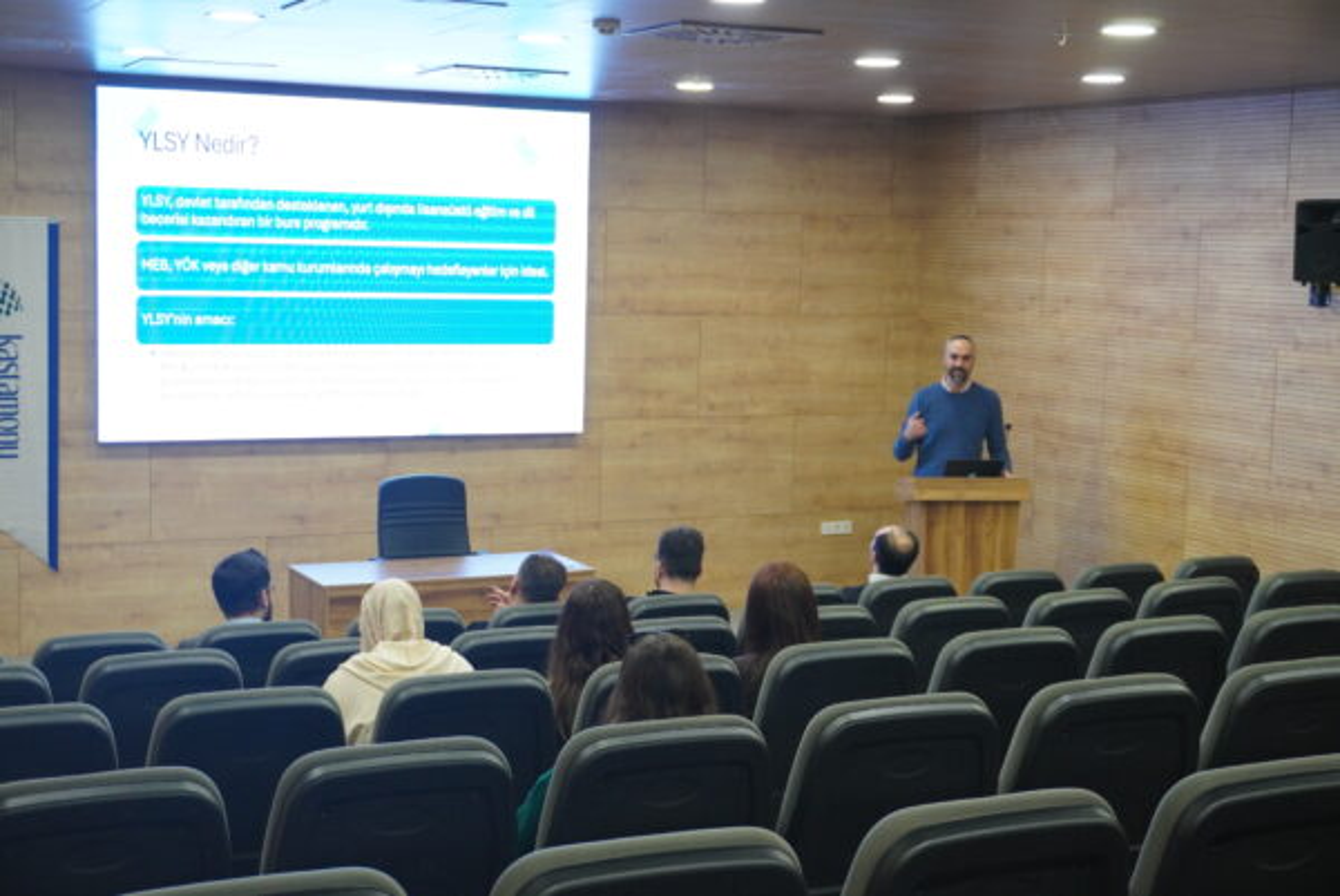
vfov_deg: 26.5
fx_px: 1900
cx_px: 670
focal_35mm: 51
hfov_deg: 38.9
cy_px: 448
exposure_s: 1/60
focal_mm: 34
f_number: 5
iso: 1600
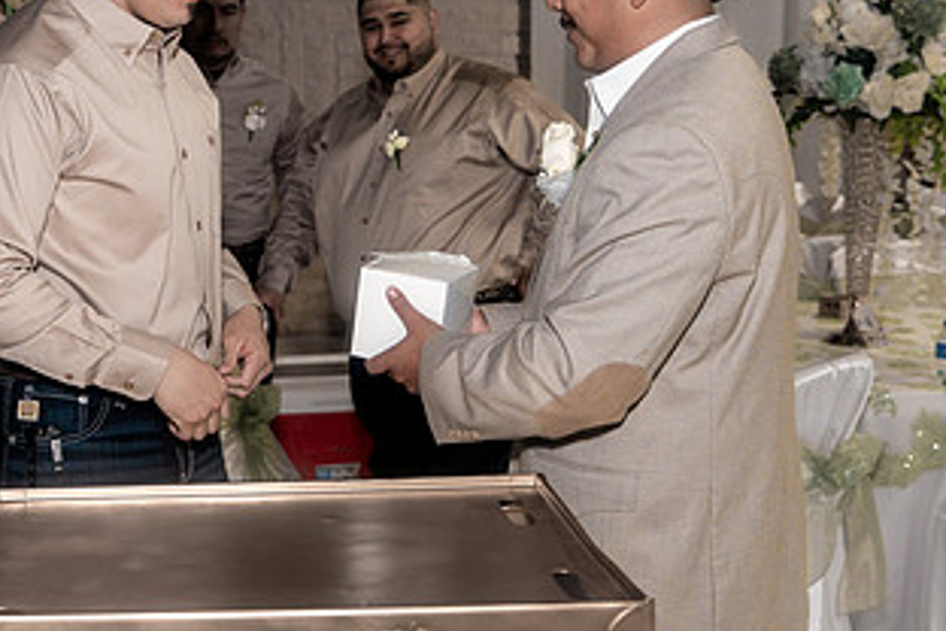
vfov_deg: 20.9
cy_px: 256
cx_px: 321
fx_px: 1708
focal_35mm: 65
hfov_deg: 30.7
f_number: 4
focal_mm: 35
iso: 2000
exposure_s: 1/250
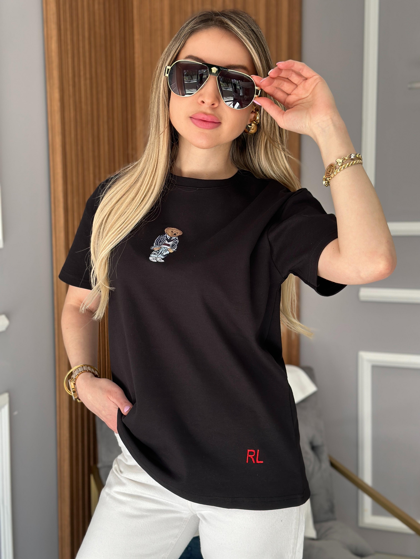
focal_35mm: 48
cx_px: 210
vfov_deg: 39.7
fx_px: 777
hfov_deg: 30.3
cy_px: 280
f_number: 1.78
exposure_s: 1/146
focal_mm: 6.86
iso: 64
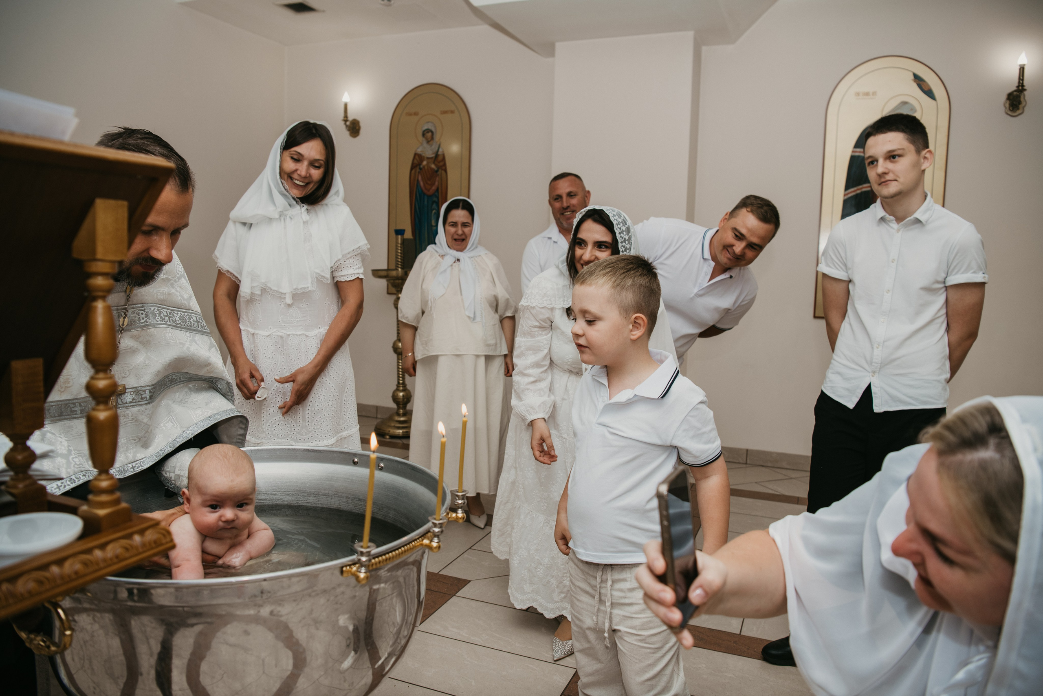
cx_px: 522
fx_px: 753
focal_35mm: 26
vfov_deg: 49.6
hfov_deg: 69.4
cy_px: 348
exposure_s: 1/160
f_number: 4
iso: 125
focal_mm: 26
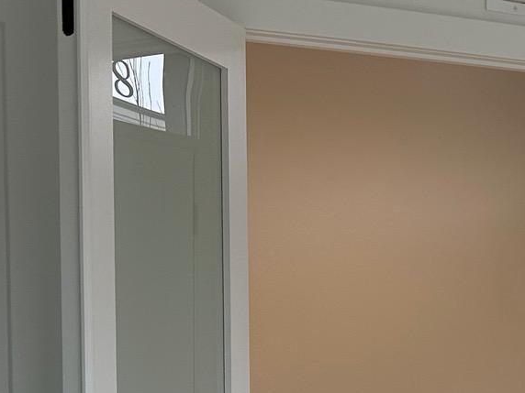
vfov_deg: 16.9
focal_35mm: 86
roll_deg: +0.2
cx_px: 804
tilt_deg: -2.0
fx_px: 1304
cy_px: 359
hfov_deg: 19.6
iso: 100
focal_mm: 6.86
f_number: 1.78
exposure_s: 1/160
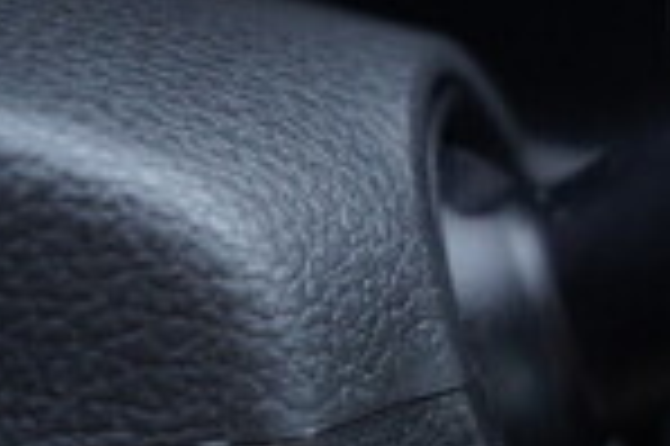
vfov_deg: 10.2
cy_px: 29
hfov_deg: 13.9
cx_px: 1165
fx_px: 2473
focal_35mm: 133
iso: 400
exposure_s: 1/40
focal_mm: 24
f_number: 2.8
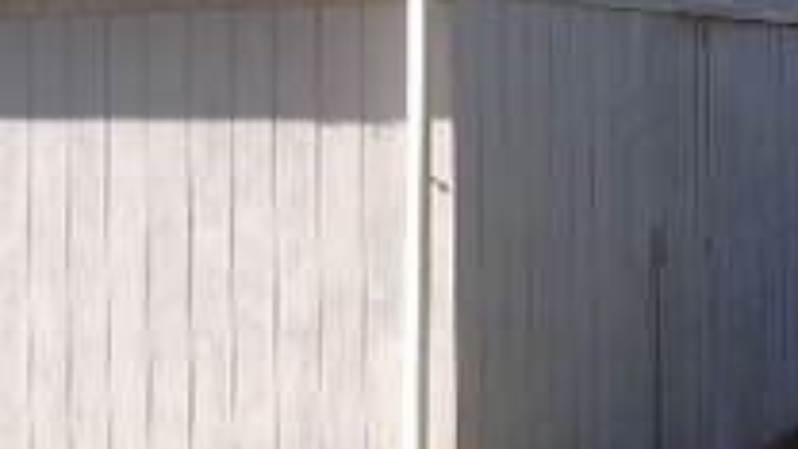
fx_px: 1777
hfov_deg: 24.5
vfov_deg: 14.3
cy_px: 115
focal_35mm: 84
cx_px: 733
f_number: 3.1
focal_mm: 4.5
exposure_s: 1/250
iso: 125
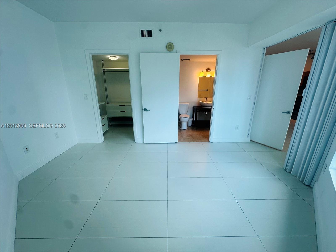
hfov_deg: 102.1
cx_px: 168
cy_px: 126
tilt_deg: -15.7
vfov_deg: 85.7
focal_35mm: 14
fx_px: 136
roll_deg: +0.2
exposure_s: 1/120
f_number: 2.2
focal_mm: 2.22
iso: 80
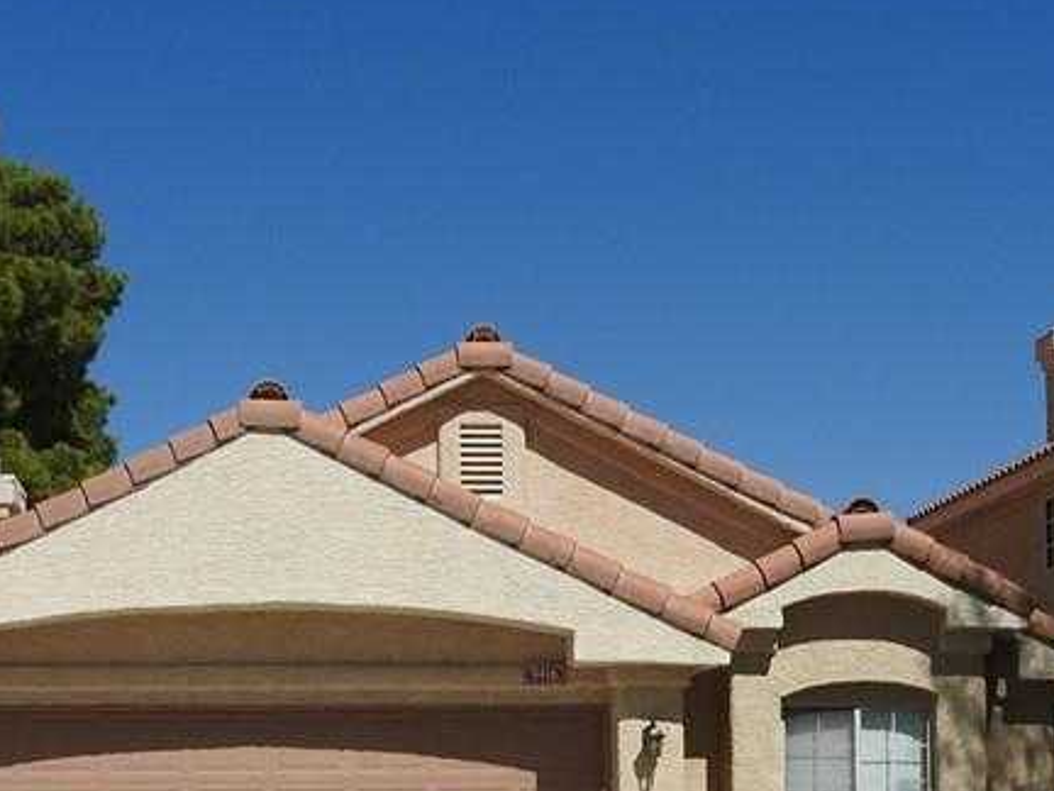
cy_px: 635
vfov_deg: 17.6
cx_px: 539
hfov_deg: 23.6
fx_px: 2527
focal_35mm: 83
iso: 100
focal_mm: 6.3
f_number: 4.2
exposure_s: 1/2000
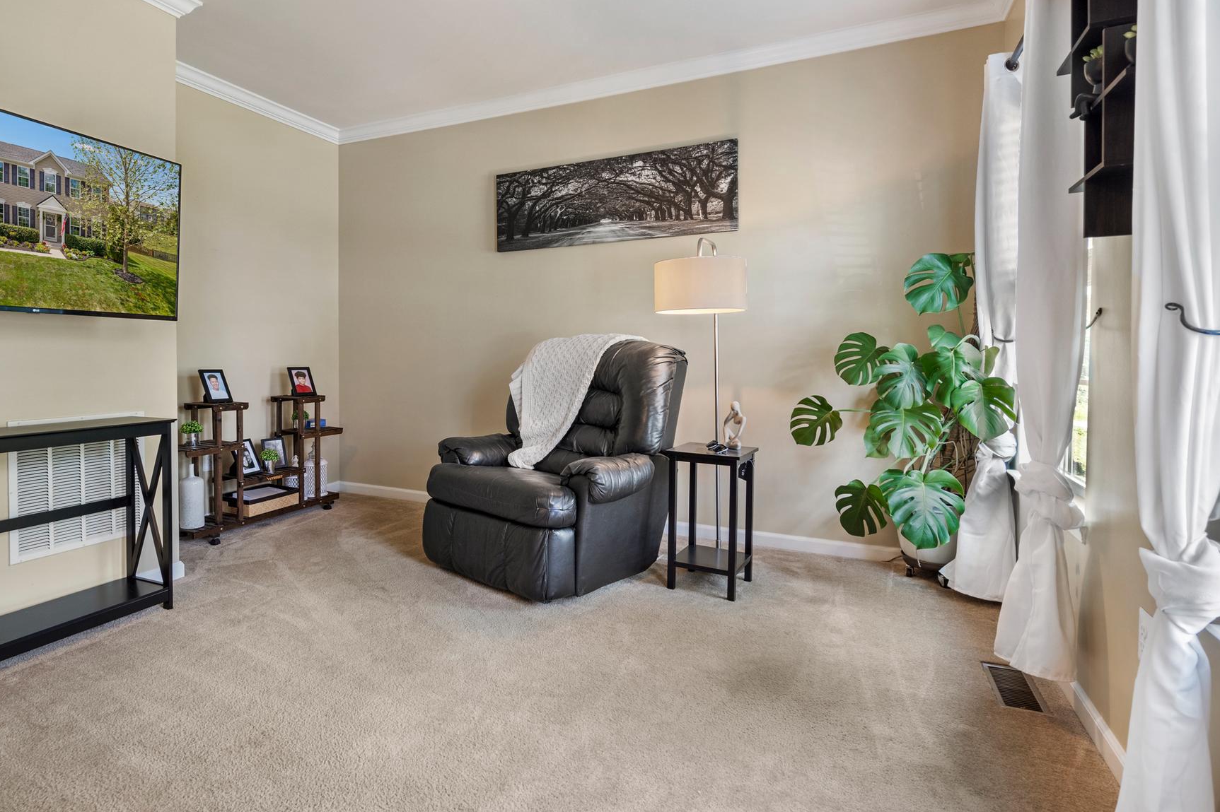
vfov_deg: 64.4
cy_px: 368
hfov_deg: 86.1
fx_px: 644
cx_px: 504
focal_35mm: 19
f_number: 8
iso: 640
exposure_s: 1/200
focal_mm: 16
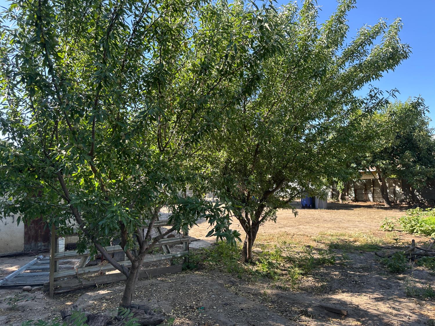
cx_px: 218
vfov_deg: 56.8
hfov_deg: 71.6
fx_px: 302
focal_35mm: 24
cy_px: 163
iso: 80
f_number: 1.78
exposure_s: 1/619
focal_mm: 6.86
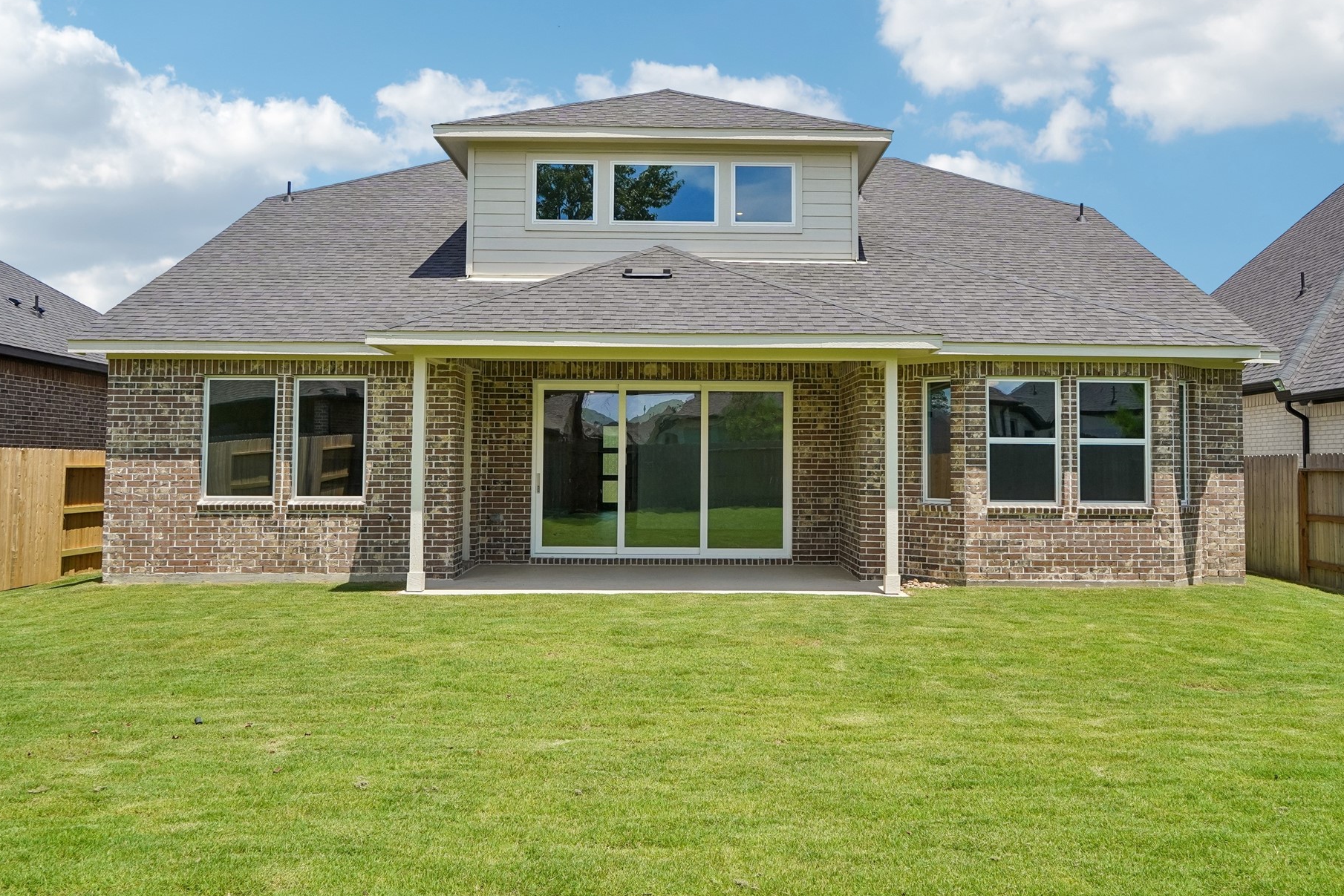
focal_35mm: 30
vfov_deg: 43.6
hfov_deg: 61.9
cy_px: 421
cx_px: 716
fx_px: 1120
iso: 500
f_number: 8
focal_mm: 25
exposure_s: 1/1250
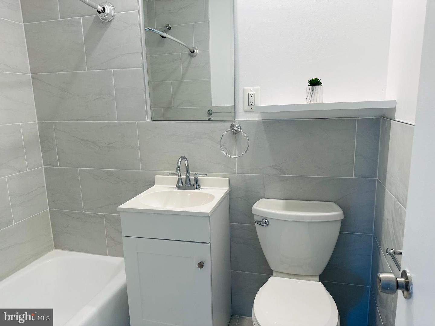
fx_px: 302
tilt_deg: -13.1
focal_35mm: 24
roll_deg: +1.6
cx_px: 218
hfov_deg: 71.6
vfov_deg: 56.8
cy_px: 163
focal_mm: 6.86
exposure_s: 1/111
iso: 160
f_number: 1.78
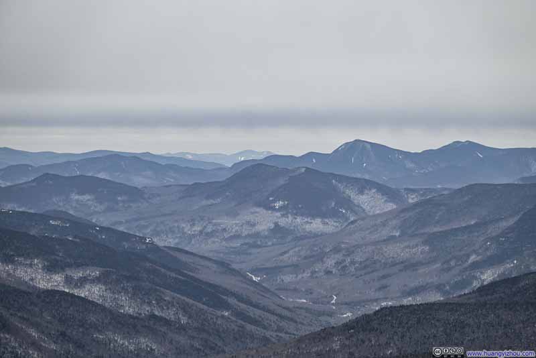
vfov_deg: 11.4
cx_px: 268
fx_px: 1787
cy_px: 179
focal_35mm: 120
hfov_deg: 17.1
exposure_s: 1/1000
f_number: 5.6
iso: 100
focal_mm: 120
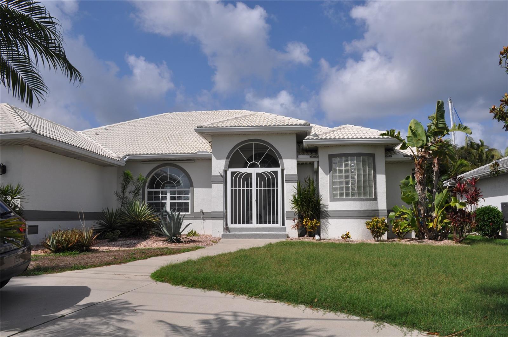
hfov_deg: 67.5
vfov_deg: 47.8
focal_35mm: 27
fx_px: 380
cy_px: 168
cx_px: 254
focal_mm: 18
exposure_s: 1/500
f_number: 11
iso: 200
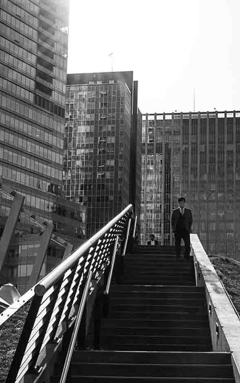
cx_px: 174
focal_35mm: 80
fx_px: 836
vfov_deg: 25.8
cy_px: 224
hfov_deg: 16.3
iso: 100
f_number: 11
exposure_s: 1/180
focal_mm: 32
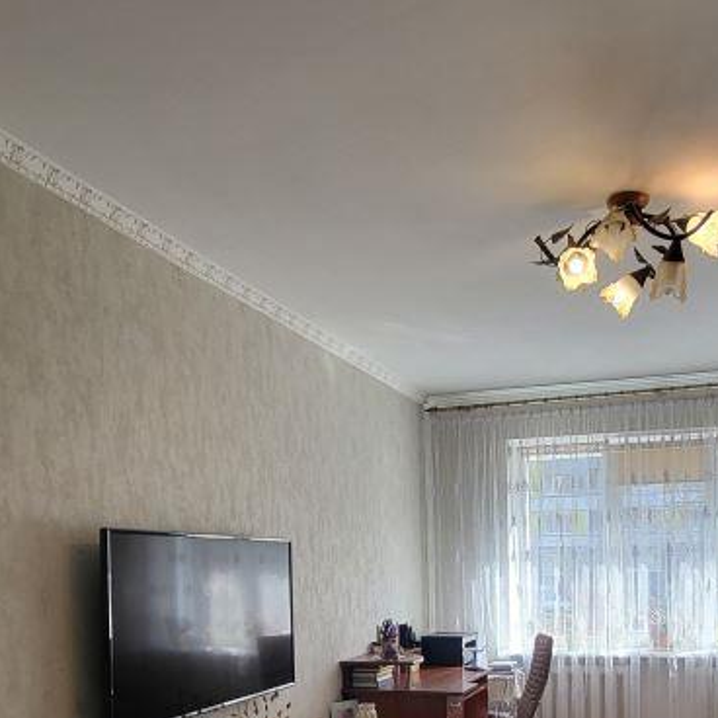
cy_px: 593
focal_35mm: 32
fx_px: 751
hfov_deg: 50.4
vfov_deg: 47.7
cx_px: 462
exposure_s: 1/50
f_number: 2.2
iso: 40
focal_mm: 1.74
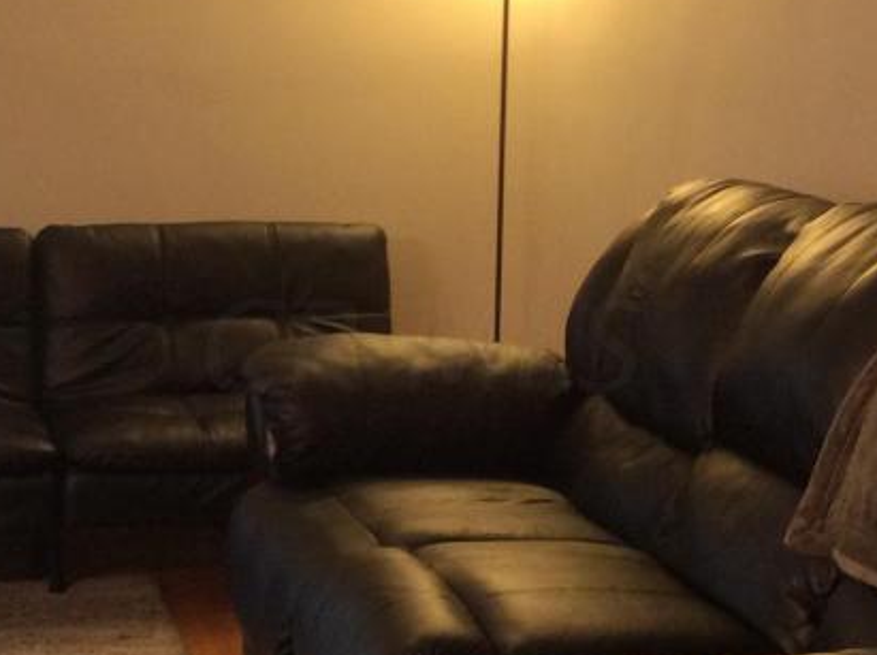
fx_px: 2024
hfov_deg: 24.4
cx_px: 422
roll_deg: +0.1
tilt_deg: -9.8
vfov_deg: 18.4
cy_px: 346
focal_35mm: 80
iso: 125
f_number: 2.4
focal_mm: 3.3
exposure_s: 1/24
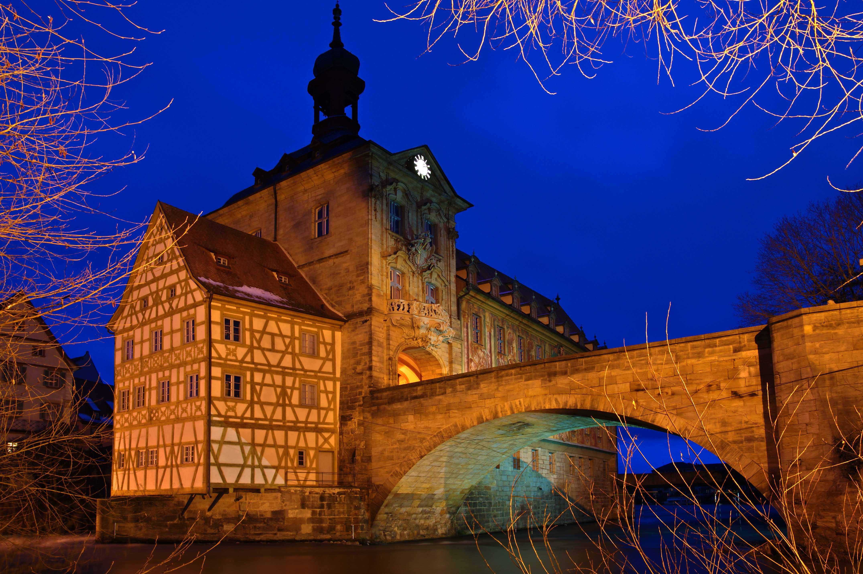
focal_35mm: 26
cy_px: 287
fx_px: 611
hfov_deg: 70.5
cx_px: 432
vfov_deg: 50.3
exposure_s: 15
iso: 200
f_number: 13
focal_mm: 17
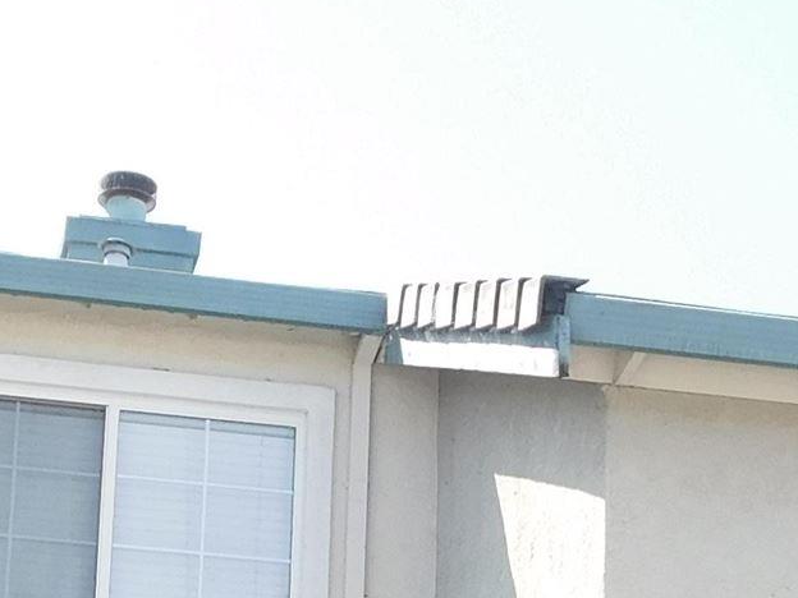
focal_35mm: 123
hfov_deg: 16.0
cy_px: 742
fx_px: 2836
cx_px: 460
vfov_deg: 11.8
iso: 125
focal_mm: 4.5
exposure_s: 1/400
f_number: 3.1
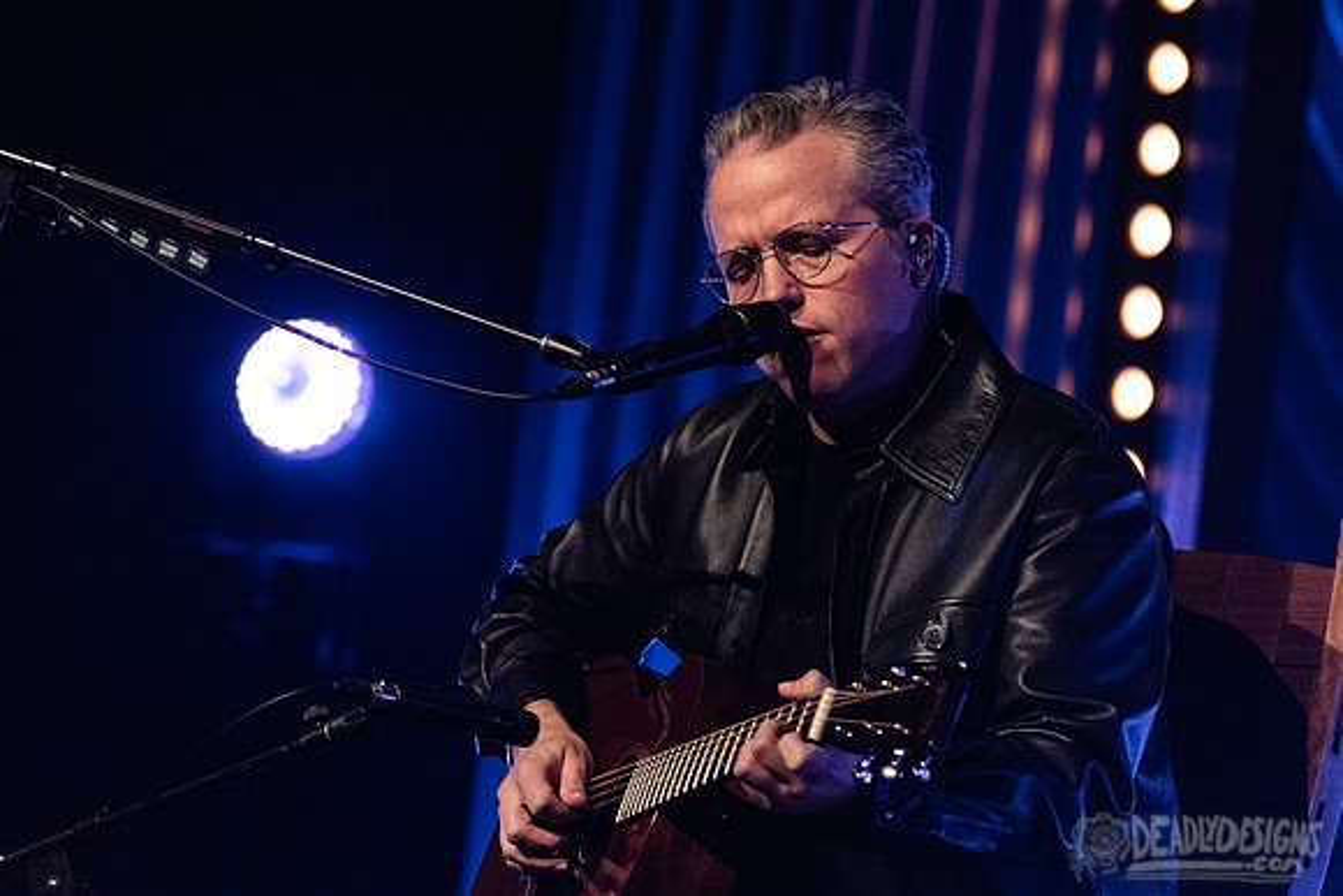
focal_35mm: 293
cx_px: 641
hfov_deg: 7.0
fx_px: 10922
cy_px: 428
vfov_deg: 4.7
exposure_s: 1/125
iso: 2500
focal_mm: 280
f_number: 5.6
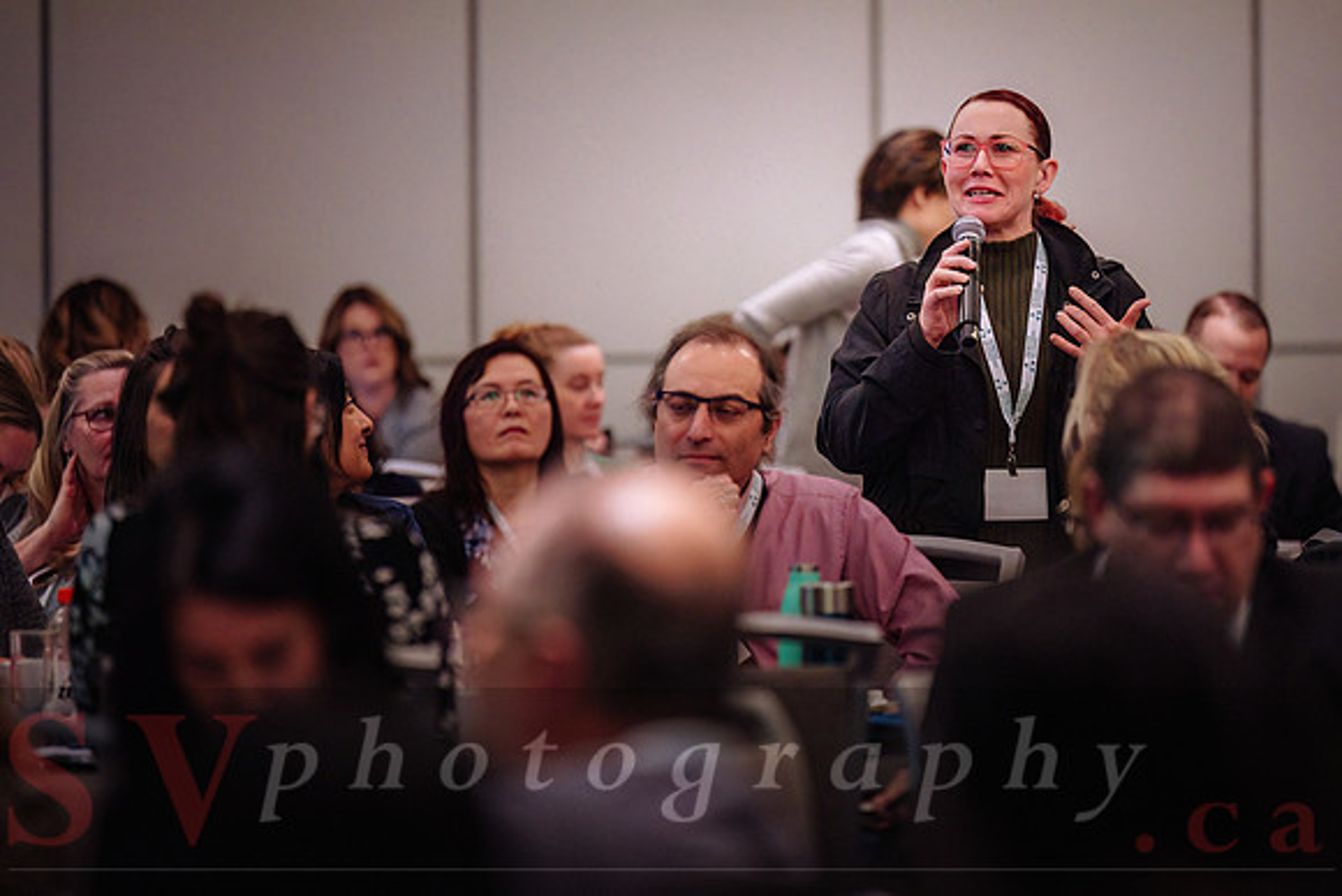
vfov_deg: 6.3
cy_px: 486
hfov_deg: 9.4
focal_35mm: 218
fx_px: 8138
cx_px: 730
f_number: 2.8
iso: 3200
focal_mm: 200
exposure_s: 1/250
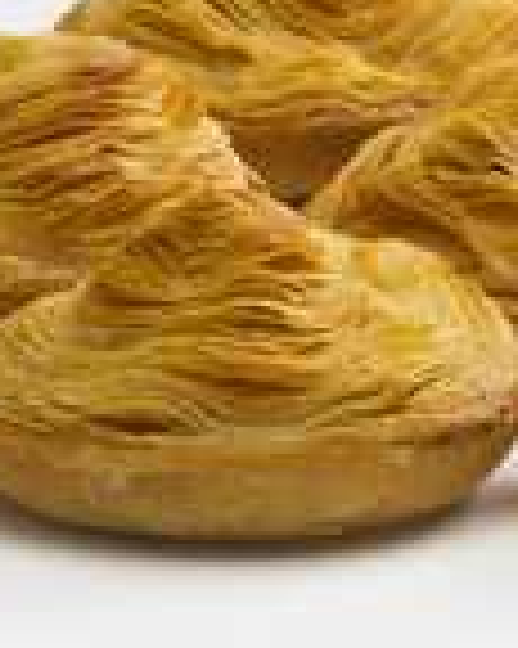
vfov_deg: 2.2
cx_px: 712
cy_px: 63
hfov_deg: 1.8
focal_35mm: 880
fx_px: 16882
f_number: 22
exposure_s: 1/125
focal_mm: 180
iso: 100
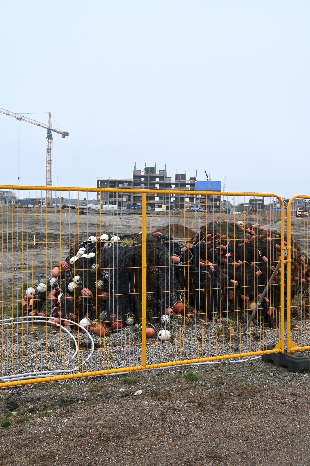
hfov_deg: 41.7
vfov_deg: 59.5
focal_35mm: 32
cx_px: 155
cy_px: 233
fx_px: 407
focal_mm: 21
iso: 200
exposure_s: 1/250
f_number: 5
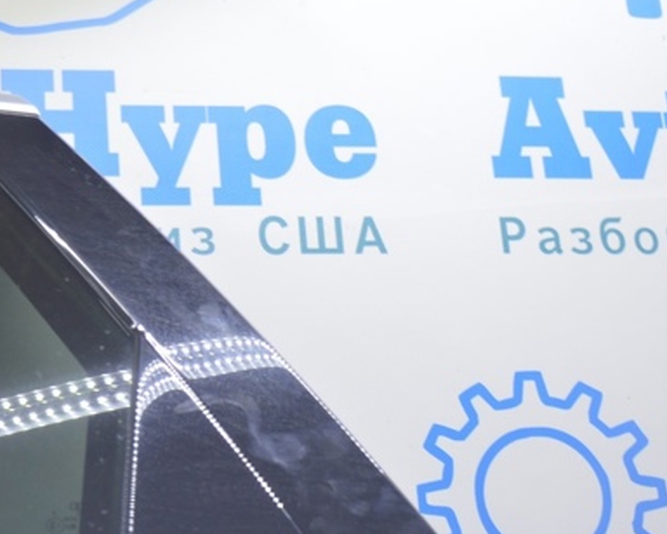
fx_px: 1756
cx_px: 132
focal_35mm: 89
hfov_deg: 21.2
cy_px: 319
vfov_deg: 17.2
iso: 400
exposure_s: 1/20
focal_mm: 38
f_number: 5.6
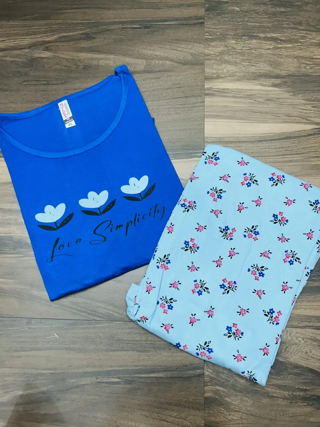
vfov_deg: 67.3
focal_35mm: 26
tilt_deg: -77.0
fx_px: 320
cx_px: 160
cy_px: 214
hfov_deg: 53.1
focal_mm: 5.7
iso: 80
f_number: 1.5
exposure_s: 1/100
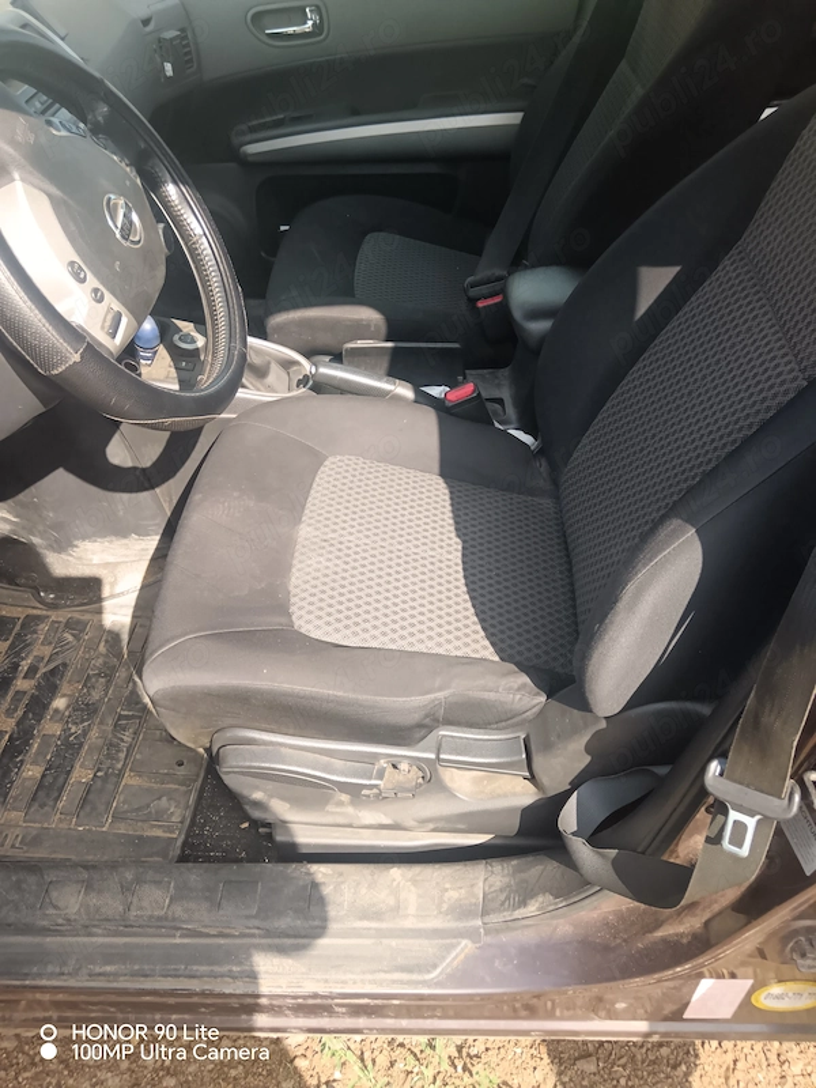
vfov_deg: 65.3
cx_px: 408
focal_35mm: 27
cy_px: 544
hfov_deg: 51.4
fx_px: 849
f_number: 1.9
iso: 854
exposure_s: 1/900
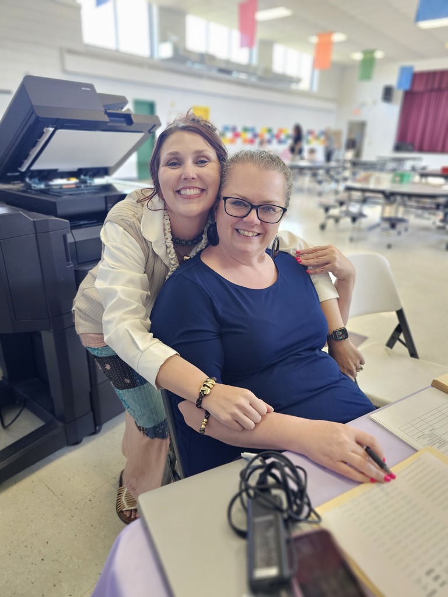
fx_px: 397
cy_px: 298
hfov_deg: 58.9
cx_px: 224
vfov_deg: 73.9
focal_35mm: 23
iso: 640
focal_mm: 6.3
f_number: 1.7
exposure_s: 1/120
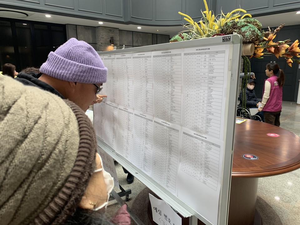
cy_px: 112
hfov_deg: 67.3
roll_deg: +1.0
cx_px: 150
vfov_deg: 53.1
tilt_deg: -12.2
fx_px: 225
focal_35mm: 26
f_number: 1.8
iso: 50
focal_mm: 4.25
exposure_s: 1/60
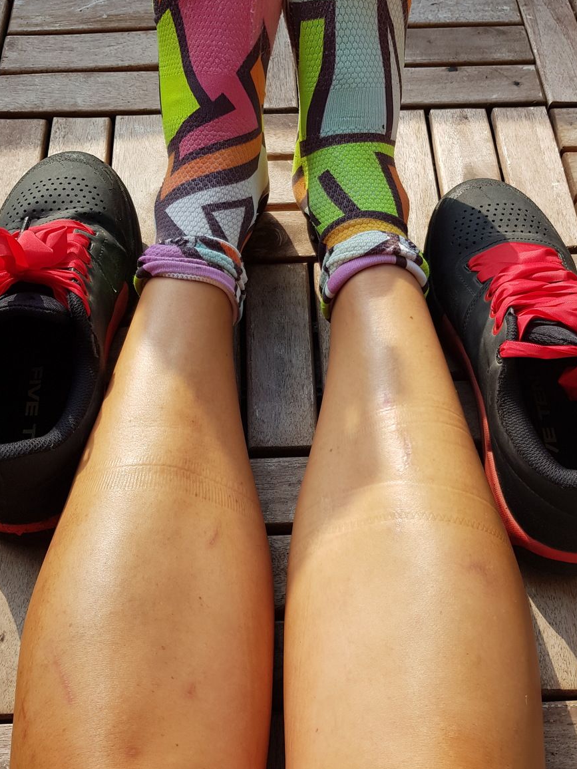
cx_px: 280
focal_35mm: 36
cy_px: 401
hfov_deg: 39.7
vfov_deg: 51.3
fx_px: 800
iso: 40
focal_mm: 4.2
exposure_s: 1/600
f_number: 1.7
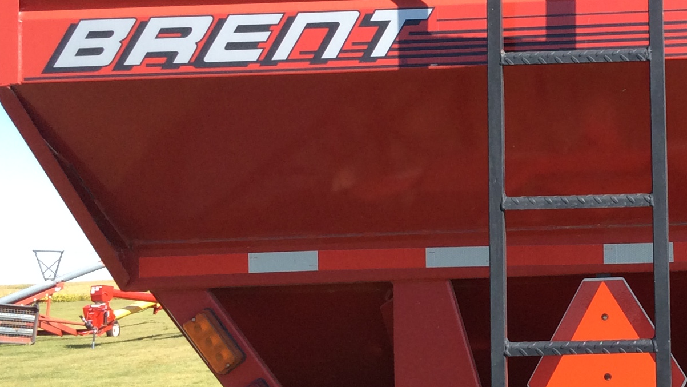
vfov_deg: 16.1
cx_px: 581
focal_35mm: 75
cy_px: 196
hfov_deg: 27.5
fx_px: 1366
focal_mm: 3.3
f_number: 2.4
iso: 32
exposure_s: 1/650
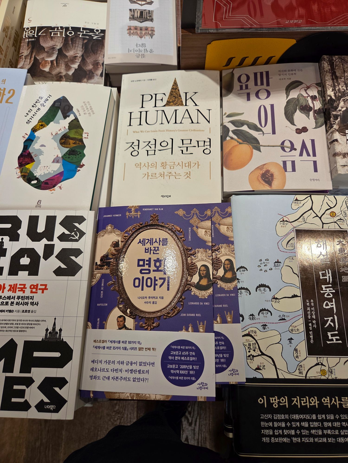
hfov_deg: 58.9
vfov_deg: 73.9
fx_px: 308
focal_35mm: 23
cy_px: 232
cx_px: 174
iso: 160
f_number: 1.8
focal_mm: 5.4
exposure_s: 1/120
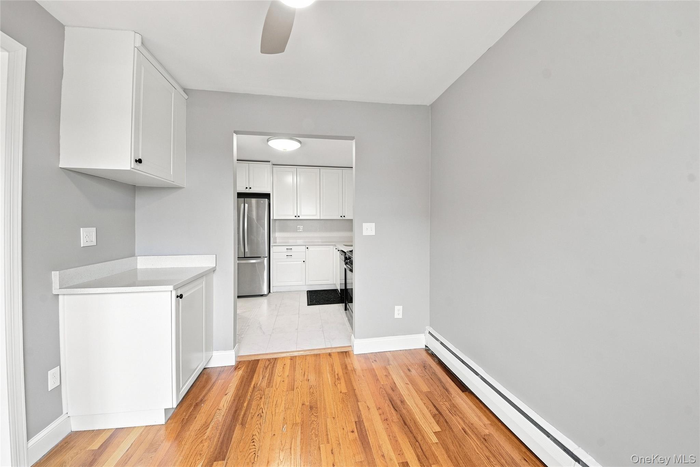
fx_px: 233
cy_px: 234
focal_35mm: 12
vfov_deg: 90.0
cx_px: 350
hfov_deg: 112.6
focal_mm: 8
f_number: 9
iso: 400
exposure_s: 1/500
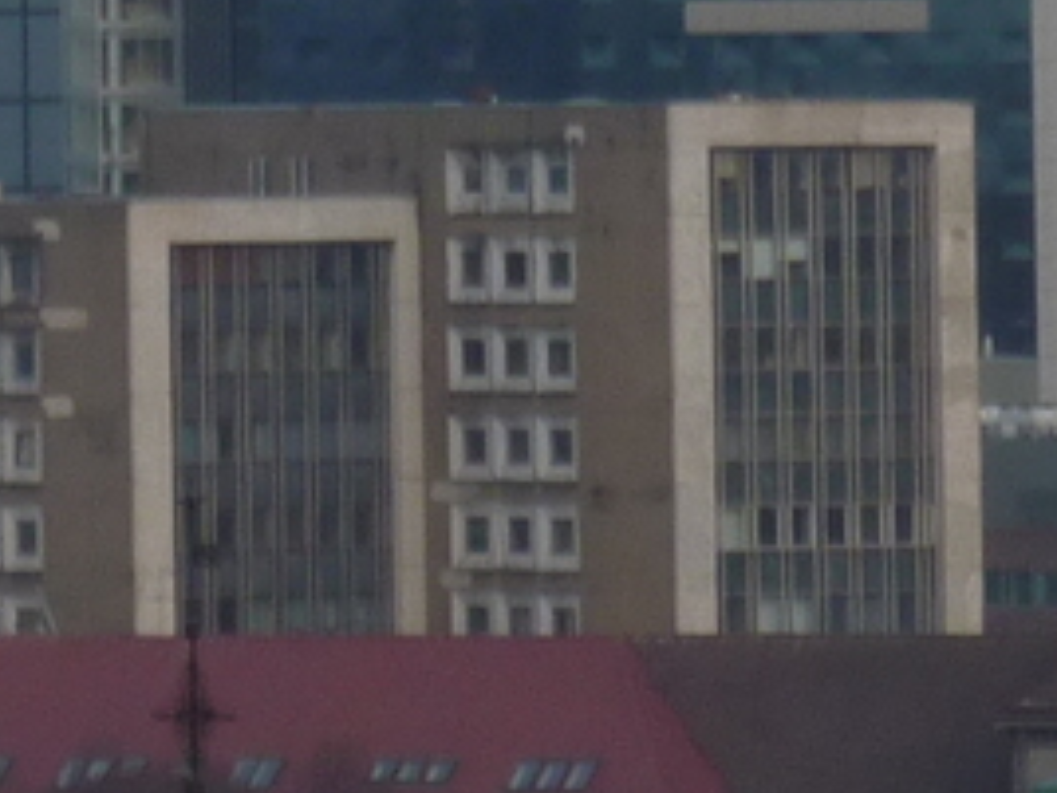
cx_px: -730
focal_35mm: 711
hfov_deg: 2.8
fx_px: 21710
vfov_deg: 2.1
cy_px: -959
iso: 80
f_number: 4.4
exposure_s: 1/200
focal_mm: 19.5
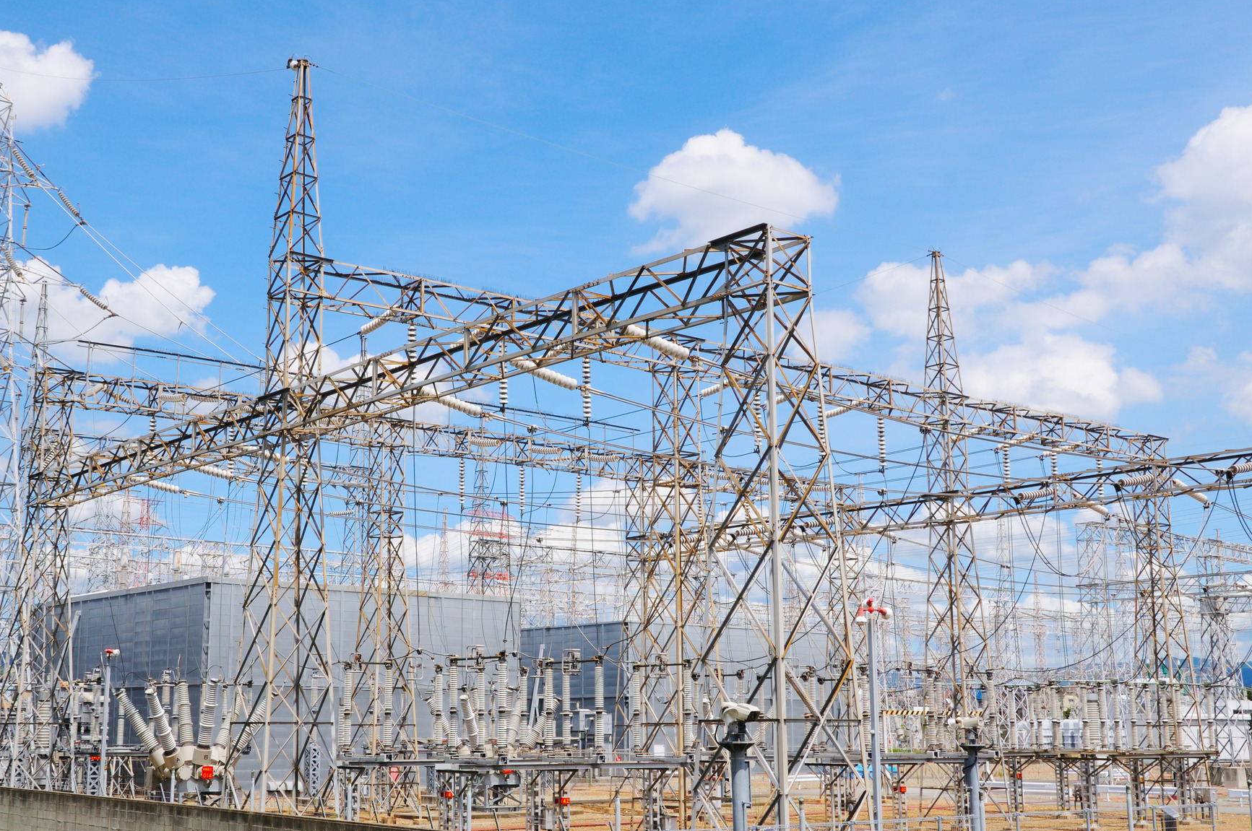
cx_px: 560
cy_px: 430
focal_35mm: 45
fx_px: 1563
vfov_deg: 29.8
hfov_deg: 43.6
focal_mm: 26
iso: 200
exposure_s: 1/400
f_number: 10
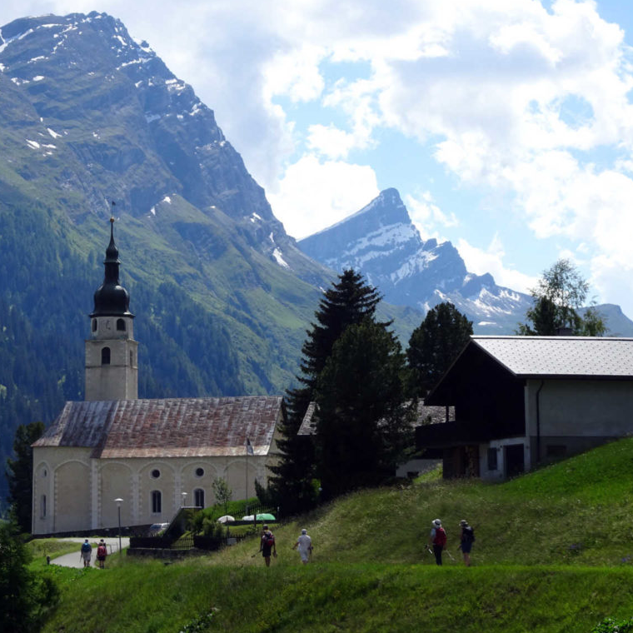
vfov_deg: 21.4
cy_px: 316
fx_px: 1676
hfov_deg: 21.3
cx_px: 230
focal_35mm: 81
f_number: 4.5
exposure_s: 1/500
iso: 80
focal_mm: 11.66
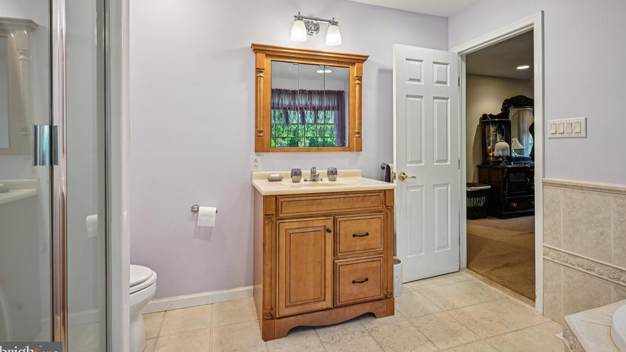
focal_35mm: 17
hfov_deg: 95.9
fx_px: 282
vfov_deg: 63.7
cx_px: 311
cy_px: 153
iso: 400
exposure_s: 1/20
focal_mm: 16
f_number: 8
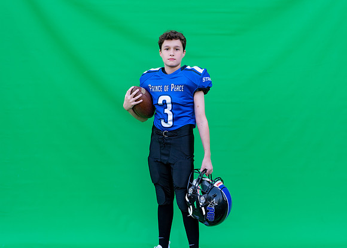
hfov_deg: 37.1
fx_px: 517
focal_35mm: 52
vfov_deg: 27.0
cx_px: 174
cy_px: 124
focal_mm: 50
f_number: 2.8
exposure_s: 1/320
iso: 200
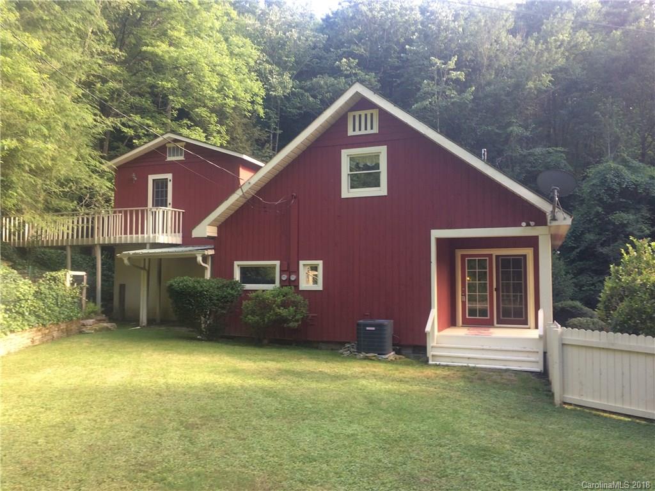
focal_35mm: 29
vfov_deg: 48.2
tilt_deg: +4.7
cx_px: 328
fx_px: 549
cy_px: 246
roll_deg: +1.6
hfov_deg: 61.7
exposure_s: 1/60
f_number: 2.2
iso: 40
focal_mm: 4.15
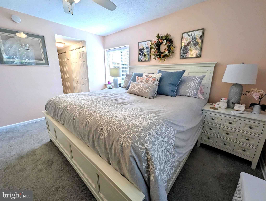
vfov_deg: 90.1
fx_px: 100
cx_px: 133
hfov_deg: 106.1
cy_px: 100
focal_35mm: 13
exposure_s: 1/120
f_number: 2.2
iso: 82
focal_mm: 1.95
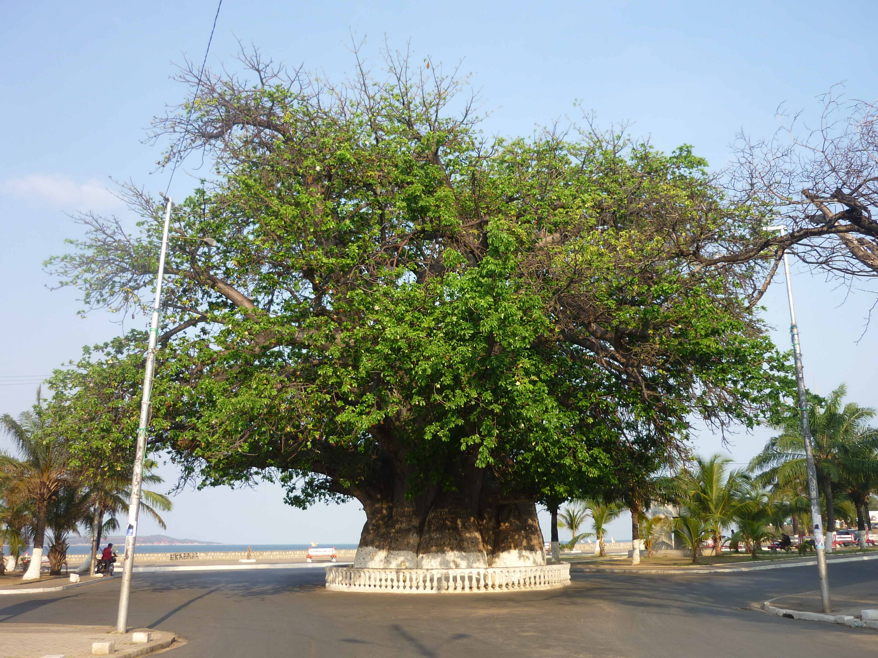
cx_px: 439
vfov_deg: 42.9
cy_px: 329
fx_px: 837
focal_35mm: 33
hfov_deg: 55.4
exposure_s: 1/500
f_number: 2.8
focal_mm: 5.5
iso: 80
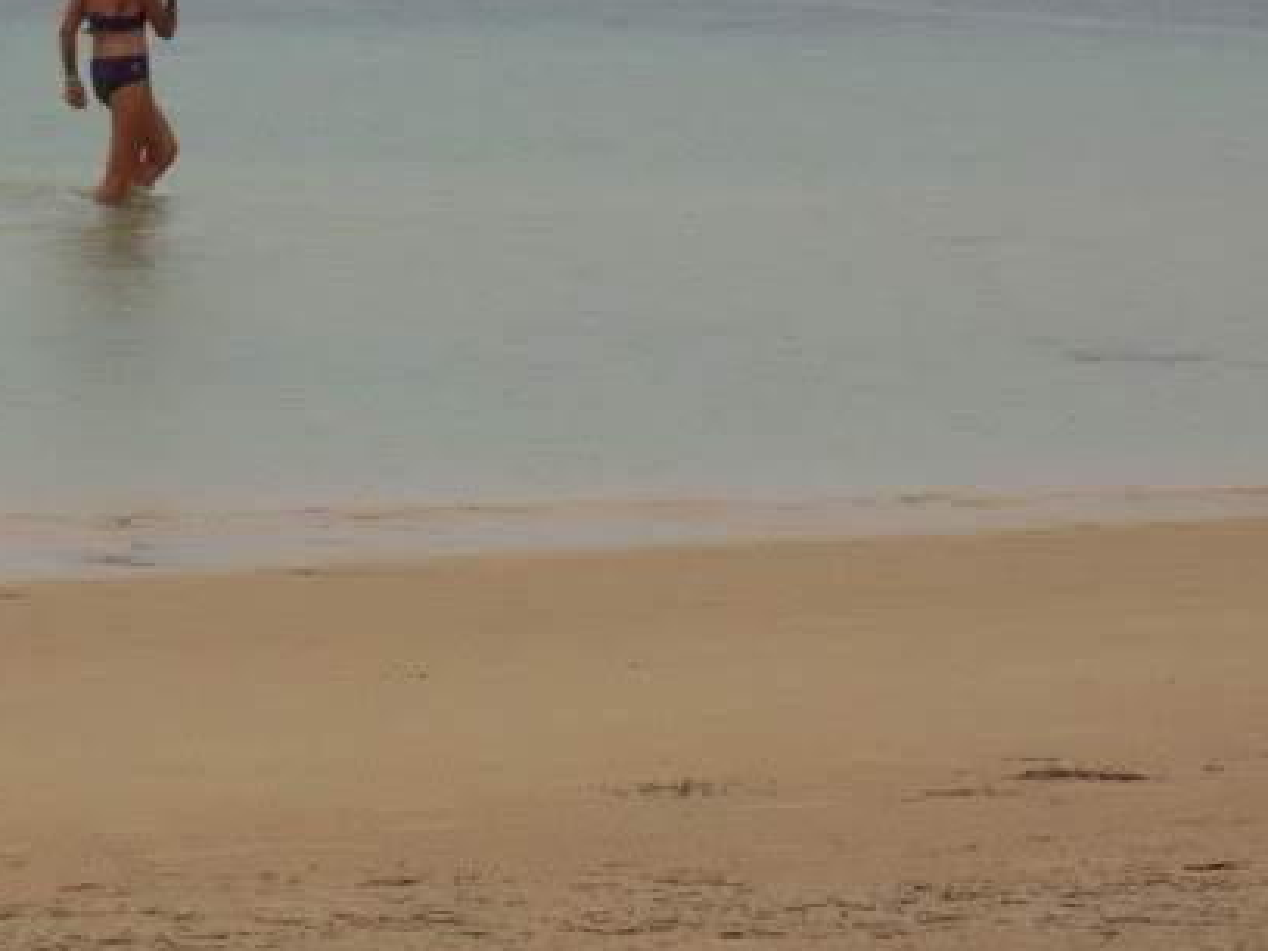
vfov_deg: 4.6
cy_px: -62
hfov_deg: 6.1
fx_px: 11942
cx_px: 180
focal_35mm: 326
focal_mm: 22.8
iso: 80
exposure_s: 1/125
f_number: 5.8
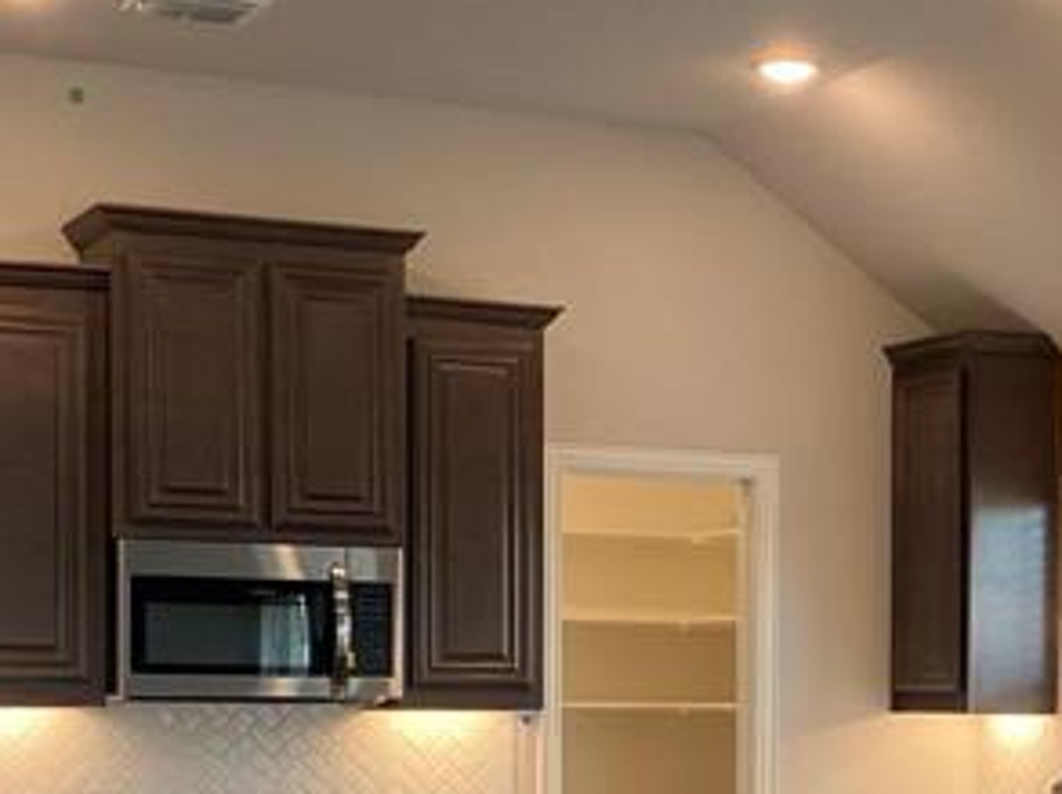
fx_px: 2788
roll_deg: -0.4
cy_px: 736
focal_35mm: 91
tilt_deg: -1.8
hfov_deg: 21.4
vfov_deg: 16.0
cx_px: 808
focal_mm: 4.25
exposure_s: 1/60
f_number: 1.8
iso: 64
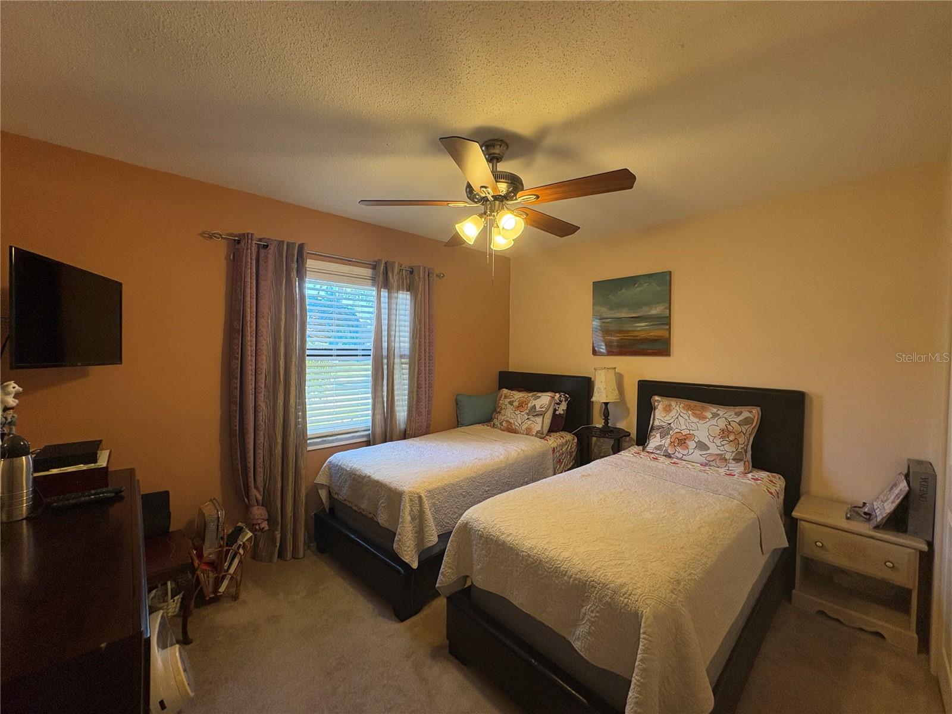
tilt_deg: -0.7
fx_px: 385
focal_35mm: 14
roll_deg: -0.1
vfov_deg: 85.7
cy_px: 357
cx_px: 476
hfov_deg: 102.1
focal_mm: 2.22
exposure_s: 1/120
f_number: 2.2
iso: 250
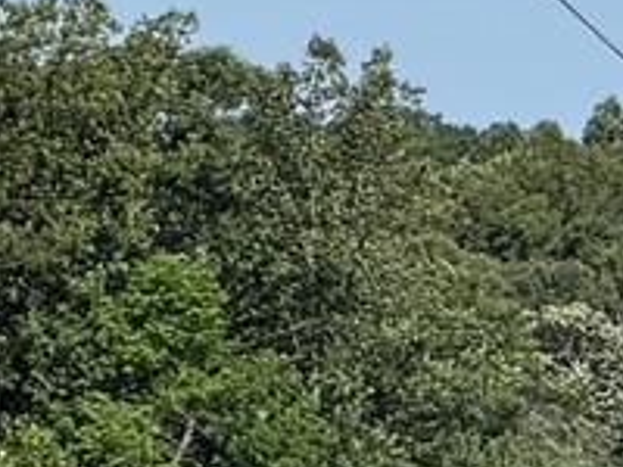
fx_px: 11032
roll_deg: -1.3
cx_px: 729
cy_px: 12
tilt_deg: +3.9
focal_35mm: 613
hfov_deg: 3.2
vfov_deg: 2.4
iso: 50
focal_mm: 15.66
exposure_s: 1/2146
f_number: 2.8
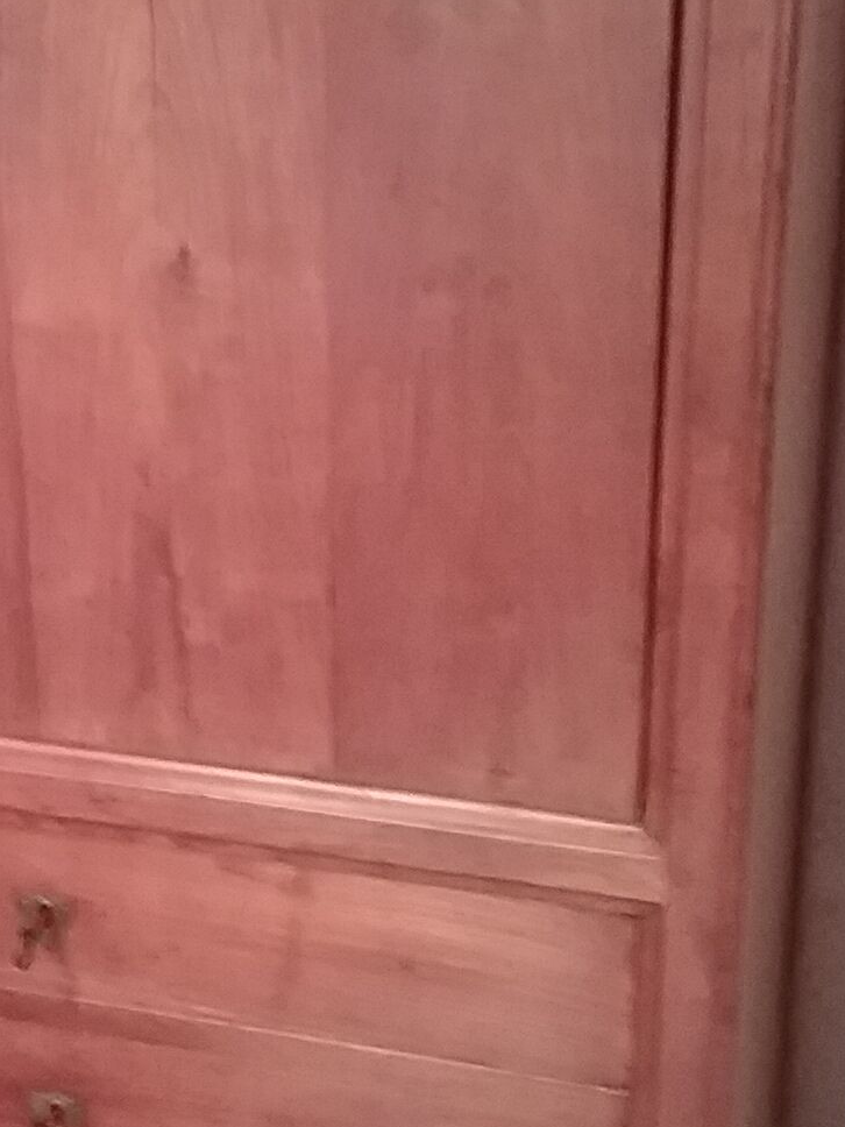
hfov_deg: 17.4
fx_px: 2701
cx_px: 31
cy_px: 548
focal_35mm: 83
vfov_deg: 23.6
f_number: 2.2
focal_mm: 3.3
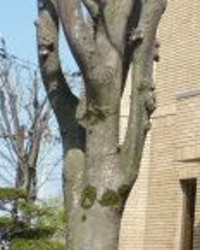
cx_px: 390
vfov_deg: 17.8
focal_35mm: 108
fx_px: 799
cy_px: 126
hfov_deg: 12.6
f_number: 4
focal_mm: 4.4
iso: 100
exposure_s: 1/500
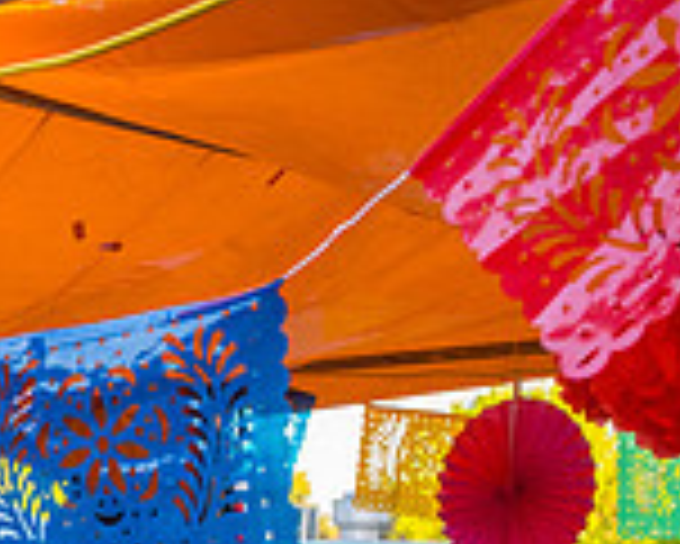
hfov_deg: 17.1
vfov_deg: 15.3
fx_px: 1933
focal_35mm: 96
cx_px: -462
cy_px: 712
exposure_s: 1/500
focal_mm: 24
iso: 1250
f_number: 4
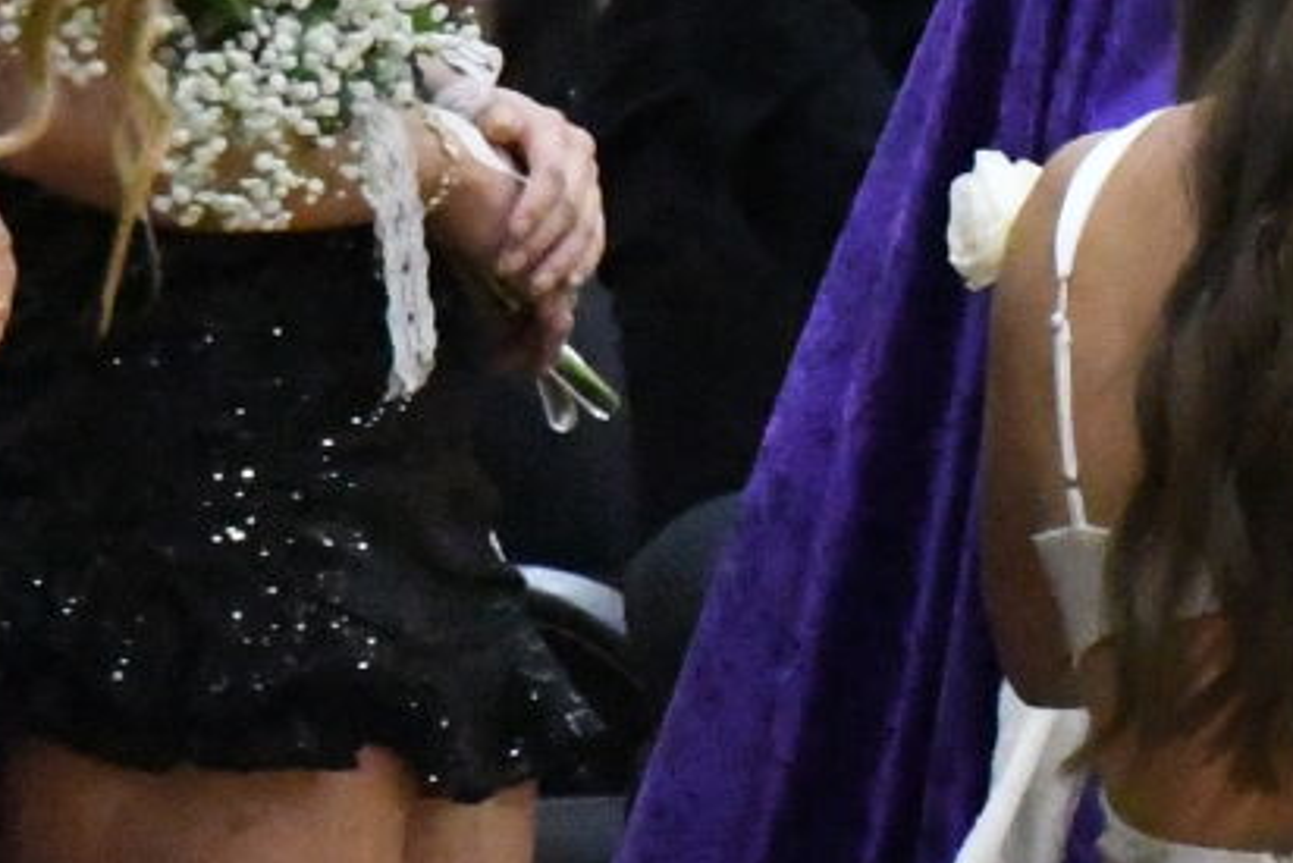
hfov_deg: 3.4
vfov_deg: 2.3
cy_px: -146
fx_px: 21520
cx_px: 1382
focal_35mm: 599
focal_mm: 70
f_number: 4
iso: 18000
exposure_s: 1/1250
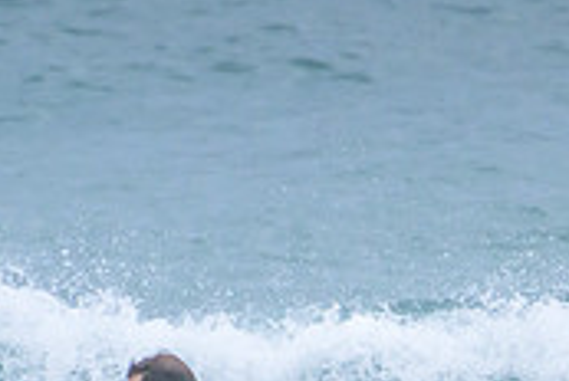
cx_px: 214
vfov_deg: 0.4
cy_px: 629
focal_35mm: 3350
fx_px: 53039
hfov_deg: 0.6
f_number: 11
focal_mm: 1000
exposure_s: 1/2000
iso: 2500
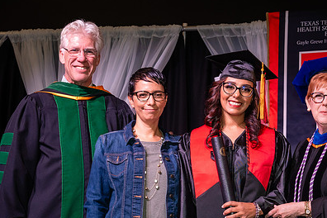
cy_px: 157
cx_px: 226
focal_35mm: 101
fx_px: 917
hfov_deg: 20.1
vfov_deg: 13.5
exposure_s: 1/160
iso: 1250
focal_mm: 50
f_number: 5.6
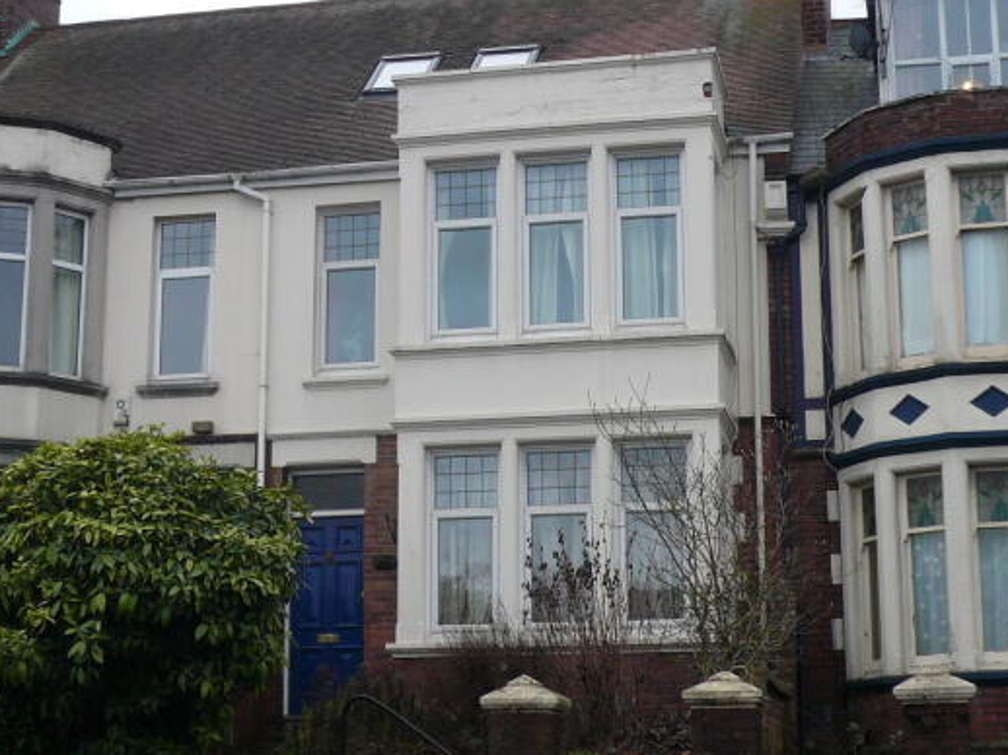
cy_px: 377
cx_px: 480
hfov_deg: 27.0
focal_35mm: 72
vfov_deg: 20.4
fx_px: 2096
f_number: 3.3
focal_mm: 6.9
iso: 100
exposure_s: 1/160
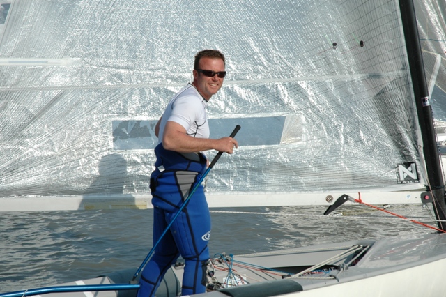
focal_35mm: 105
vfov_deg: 13.0
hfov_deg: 19.5
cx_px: 223
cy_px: 148
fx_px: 1300
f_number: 11
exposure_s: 1/500
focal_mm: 70
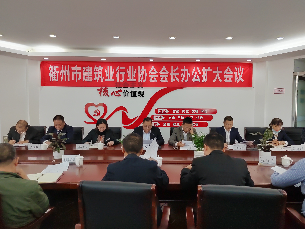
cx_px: 157
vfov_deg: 56.8
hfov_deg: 71.6
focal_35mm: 24
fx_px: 211
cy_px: 116
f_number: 1.9
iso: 934
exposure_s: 1/100
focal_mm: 5.52
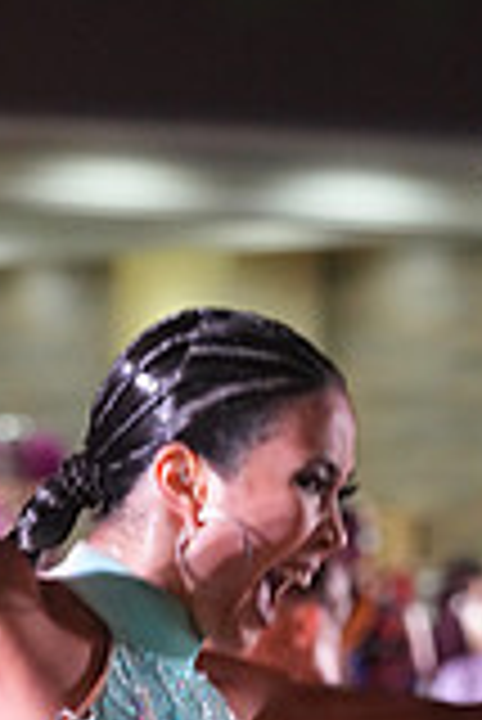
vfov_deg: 4.3
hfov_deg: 2.9
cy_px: 1215
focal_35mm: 474
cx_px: 295
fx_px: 9498
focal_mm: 131
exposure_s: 1/200
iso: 4000
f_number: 4.5
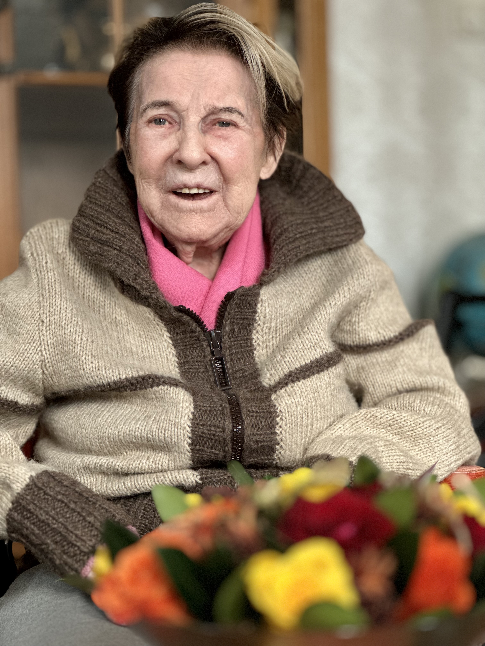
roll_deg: +1.2
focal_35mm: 77
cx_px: 242
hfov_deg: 19.1
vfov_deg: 25.3
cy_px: 323
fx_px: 1438
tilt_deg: -0.7
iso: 400
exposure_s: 1/20
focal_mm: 9
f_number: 2.8
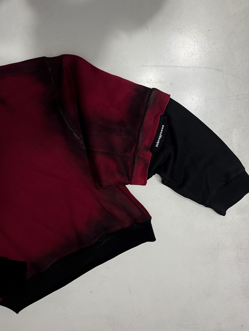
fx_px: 249
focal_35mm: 26
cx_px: 124
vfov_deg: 67.3
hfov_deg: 53.1
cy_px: 166
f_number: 1.6
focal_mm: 5.1
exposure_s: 1/50
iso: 100
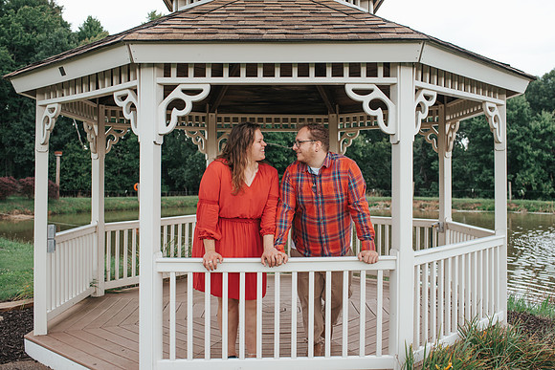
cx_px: 296
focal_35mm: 38
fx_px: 584
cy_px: 185
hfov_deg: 50.8
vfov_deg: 35.2
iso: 220
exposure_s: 1/250
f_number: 2.8
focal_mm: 35
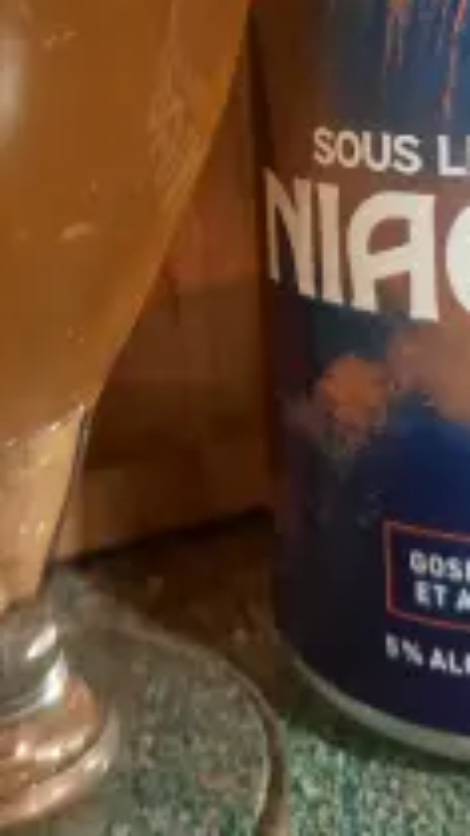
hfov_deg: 23.0
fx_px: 1153
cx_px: 219
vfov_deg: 37.1
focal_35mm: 52
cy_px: 72
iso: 320
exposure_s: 1/40
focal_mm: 4.6
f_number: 2
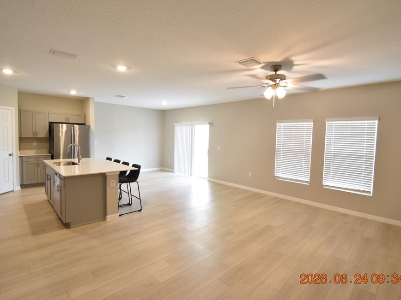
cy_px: 145
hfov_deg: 90.9
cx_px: 213
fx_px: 197
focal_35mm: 17
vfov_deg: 74.7
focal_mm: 10
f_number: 3.5
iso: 800
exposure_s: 1/60
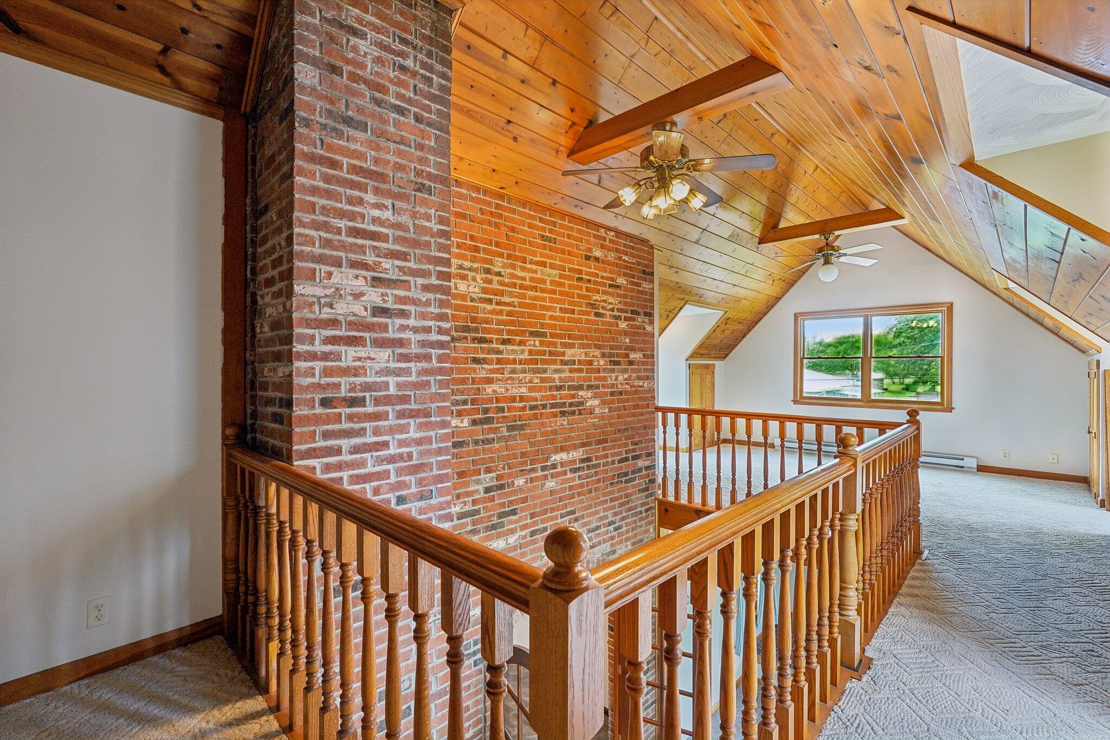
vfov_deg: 72.0
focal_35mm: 16
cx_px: 555
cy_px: 370
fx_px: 509
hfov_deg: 95.0
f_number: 8
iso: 400
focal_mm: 16.5
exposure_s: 1/13
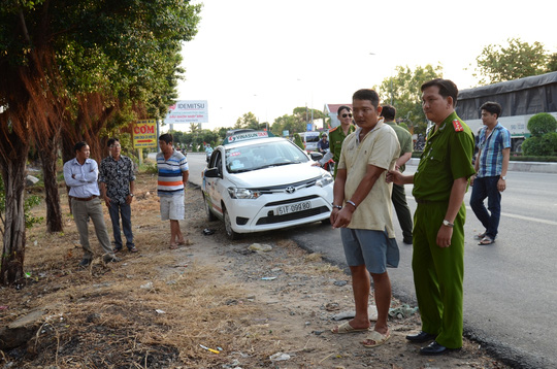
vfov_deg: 36.7
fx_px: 556
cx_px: 278
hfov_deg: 53.2
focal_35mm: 36
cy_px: 184
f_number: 5
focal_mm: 24
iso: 200
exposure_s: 1/125
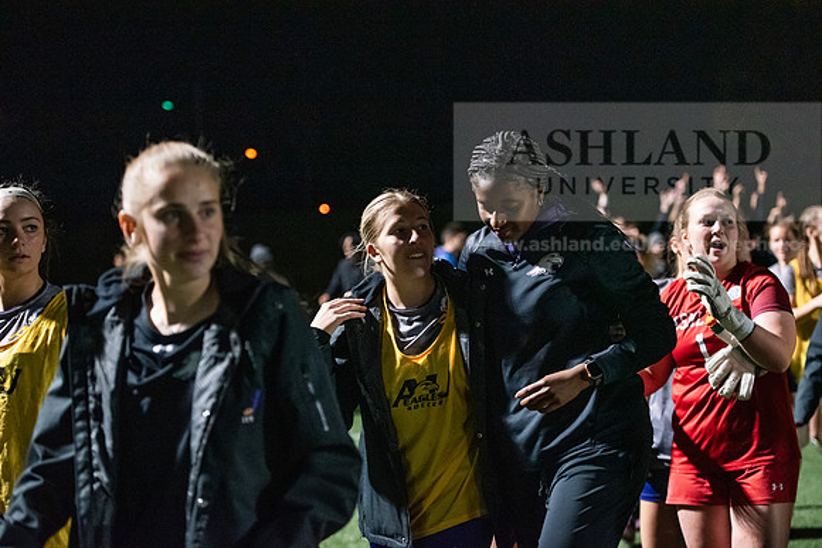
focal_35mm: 70
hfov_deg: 28.8
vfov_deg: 19.5
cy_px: 274
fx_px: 1599
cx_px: 411
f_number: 3.2
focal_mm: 70
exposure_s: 1/800
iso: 8000
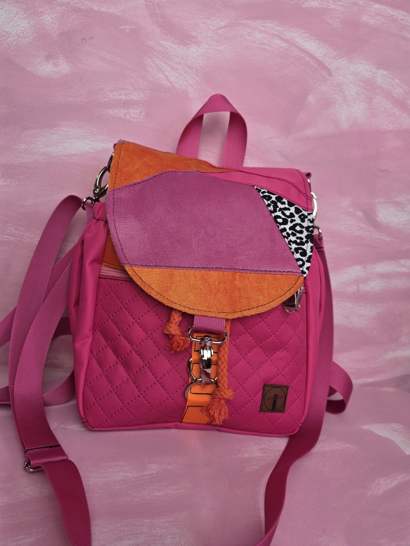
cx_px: 205
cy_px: 273
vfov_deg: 73.9
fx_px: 363
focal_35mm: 23
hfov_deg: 58.9
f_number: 1.4
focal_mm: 6.5
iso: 20
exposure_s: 1/180
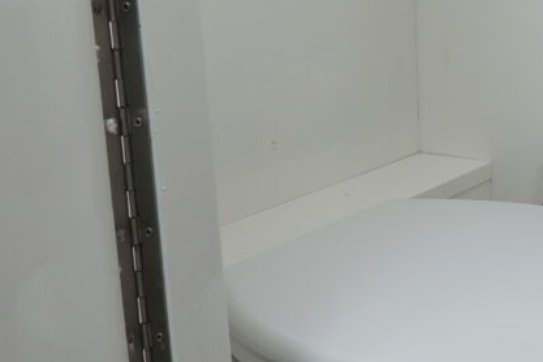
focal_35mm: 72
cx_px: 680
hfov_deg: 24.9
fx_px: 1086
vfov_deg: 18.8
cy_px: 107
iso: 160
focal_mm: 10
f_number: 8
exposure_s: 1/30
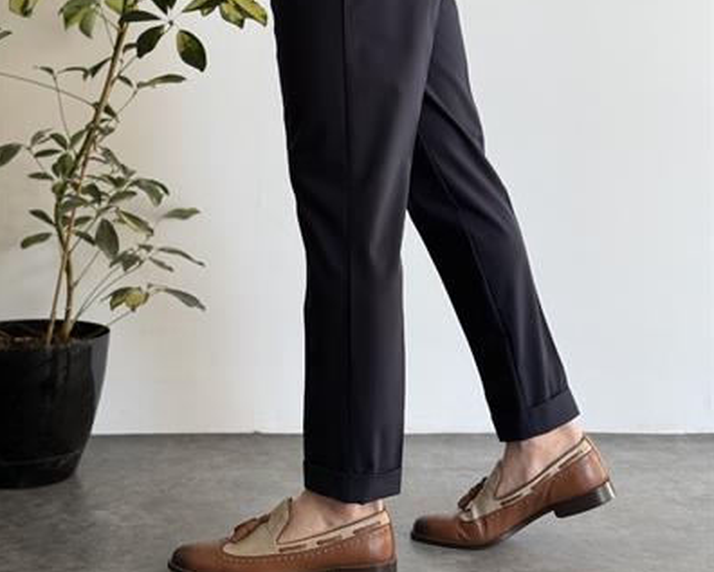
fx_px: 1332
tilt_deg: -1.1
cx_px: 355
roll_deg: -0.6
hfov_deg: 30.0
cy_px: 140
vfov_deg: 24.0
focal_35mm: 63
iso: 50
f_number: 1.78
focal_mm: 6.76
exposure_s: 1/142
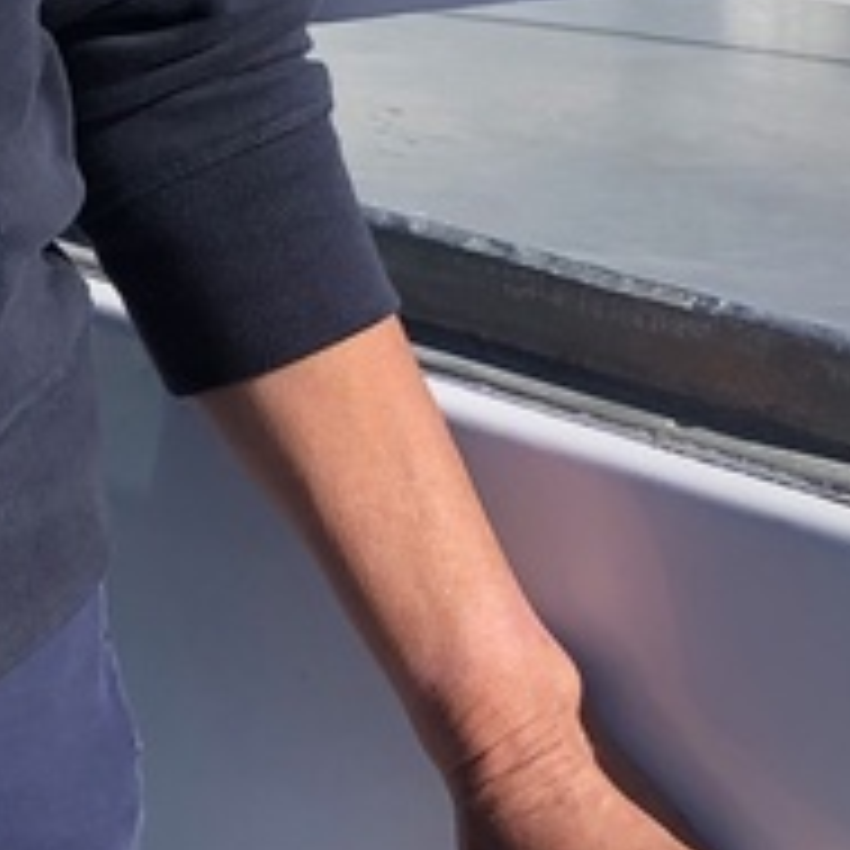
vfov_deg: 10.9
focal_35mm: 157
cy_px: -202
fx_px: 4362
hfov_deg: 10.7
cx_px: -409
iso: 20
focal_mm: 4
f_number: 1.8
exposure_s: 1/1715
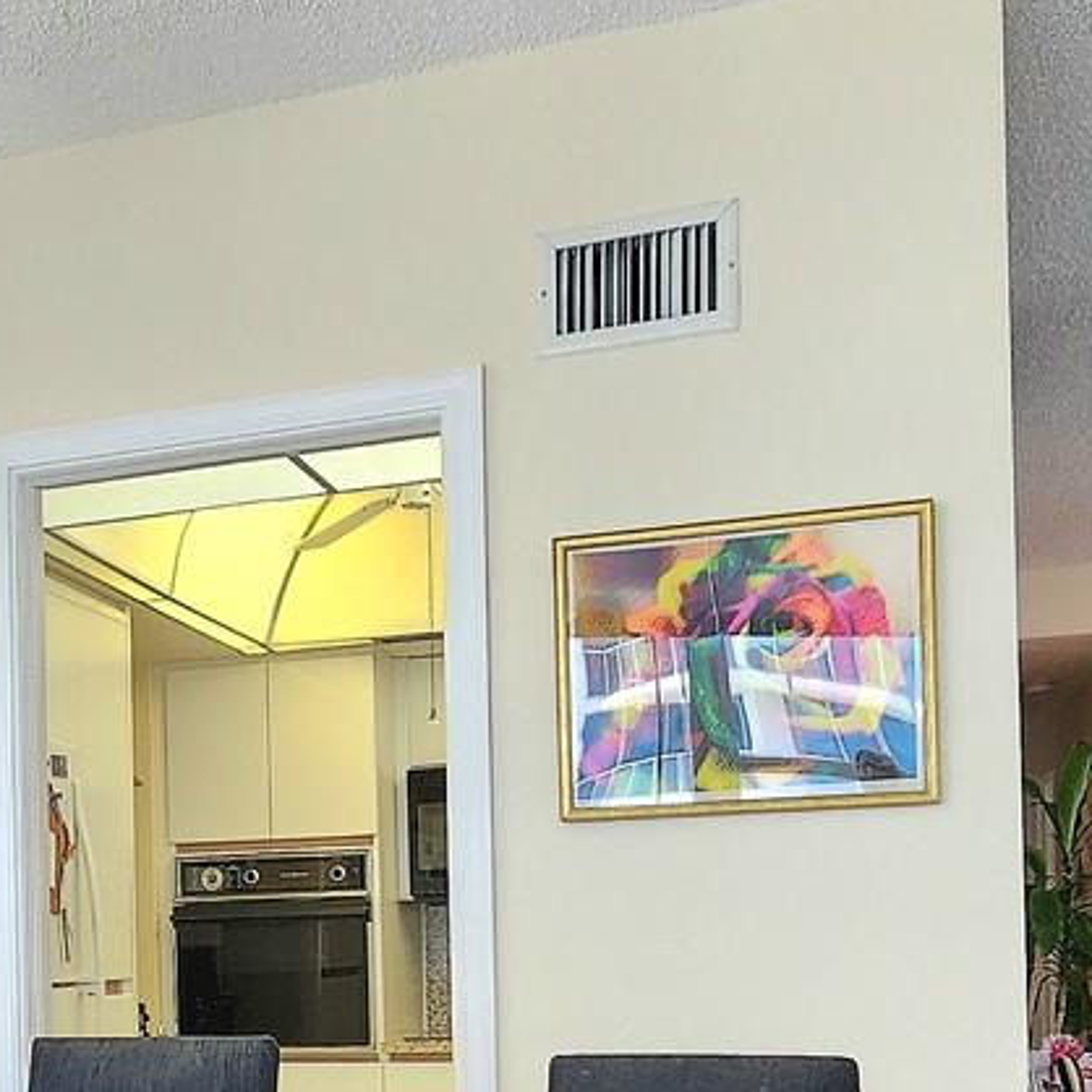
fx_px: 1570
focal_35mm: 44
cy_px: 974
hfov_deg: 36.6
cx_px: 175
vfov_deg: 36.1
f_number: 2.2
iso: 160
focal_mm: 2.2
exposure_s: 1/60.2
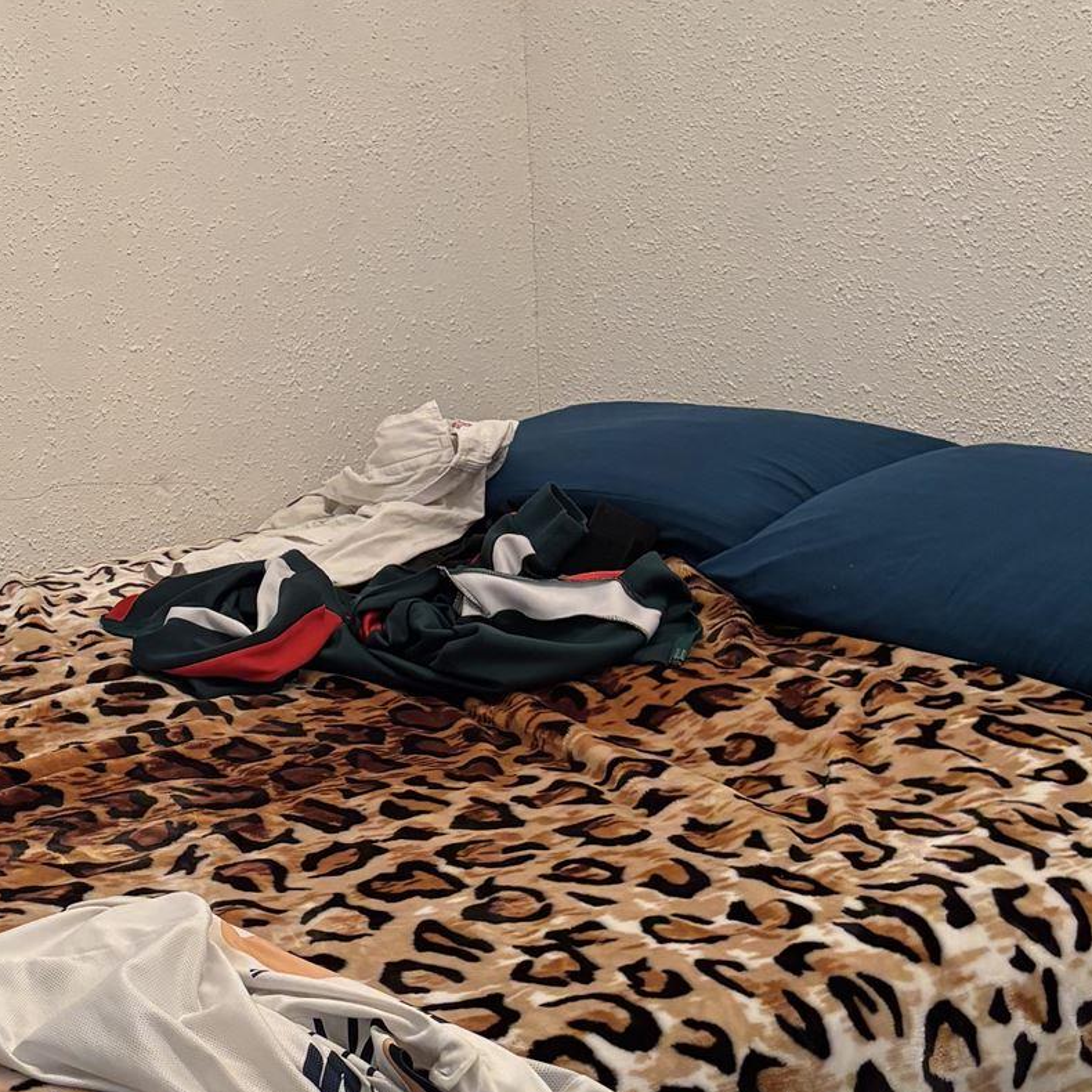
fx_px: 2391
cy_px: 317
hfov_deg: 24.3
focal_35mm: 67
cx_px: -50
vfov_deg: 25.5
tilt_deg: -8.5
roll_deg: +2.0
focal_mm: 5.96
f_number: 1.6
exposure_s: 1/60
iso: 200
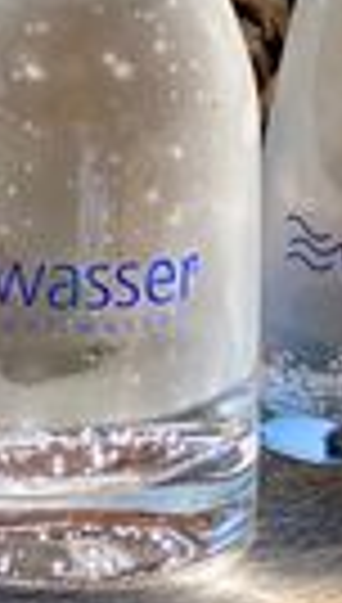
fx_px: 3461
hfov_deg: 5.6
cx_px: 644
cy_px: -162
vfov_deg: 9.8
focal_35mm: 216
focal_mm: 6
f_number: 2
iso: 20
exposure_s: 1/615
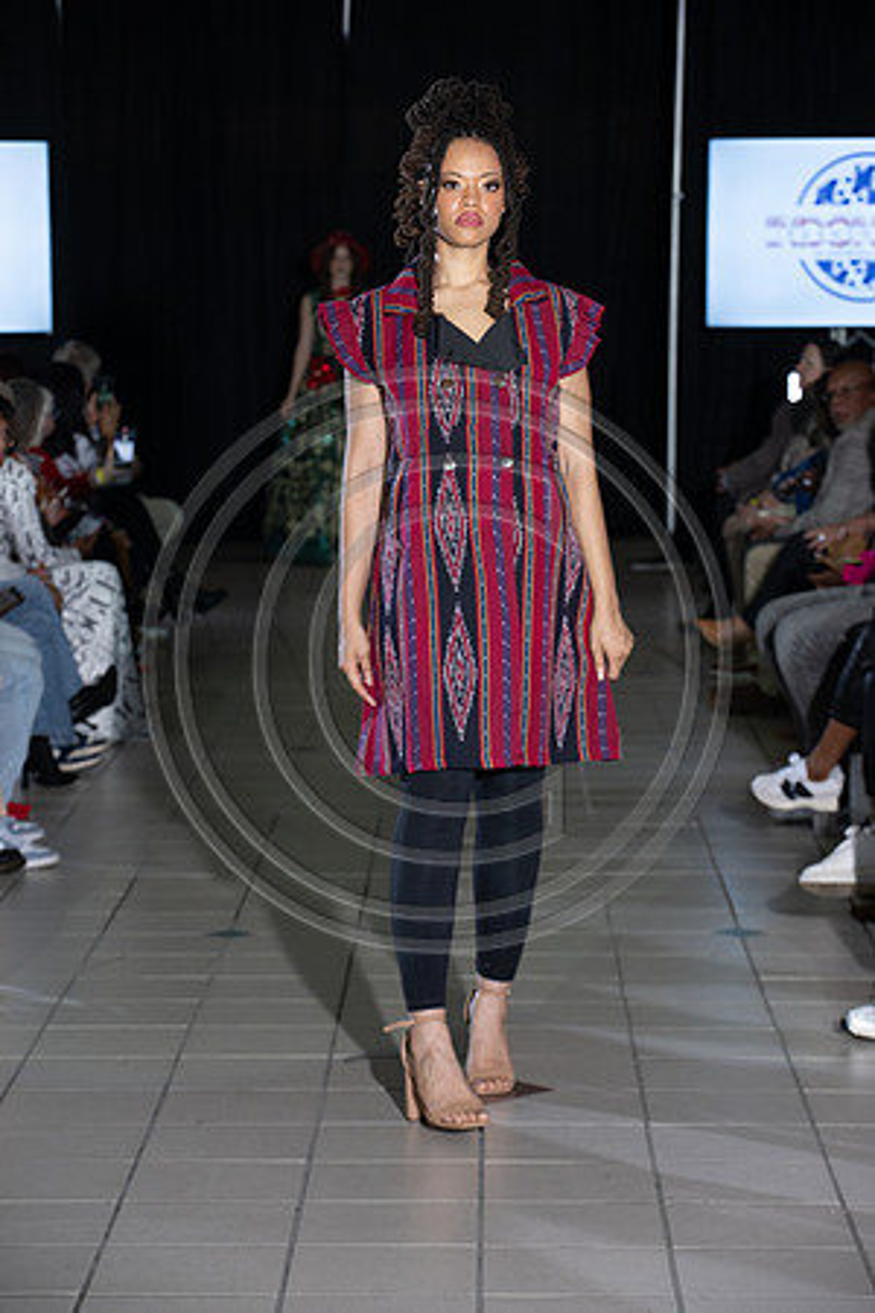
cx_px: 438
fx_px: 3828
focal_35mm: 105
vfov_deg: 19.5
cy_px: 656
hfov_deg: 13.0
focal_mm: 105
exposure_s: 1/160
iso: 1250
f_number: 5.6
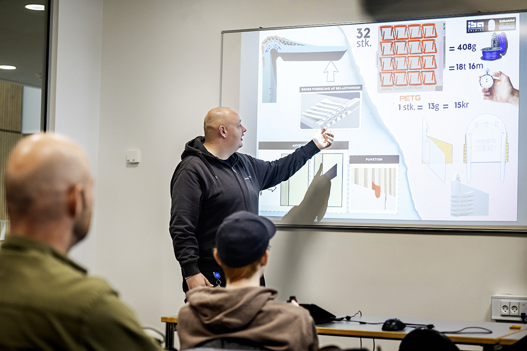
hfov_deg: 28.8
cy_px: 176
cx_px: 264
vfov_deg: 19.5
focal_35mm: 70
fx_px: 1025
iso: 1600
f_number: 3.2
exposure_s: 1/250
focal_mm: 70
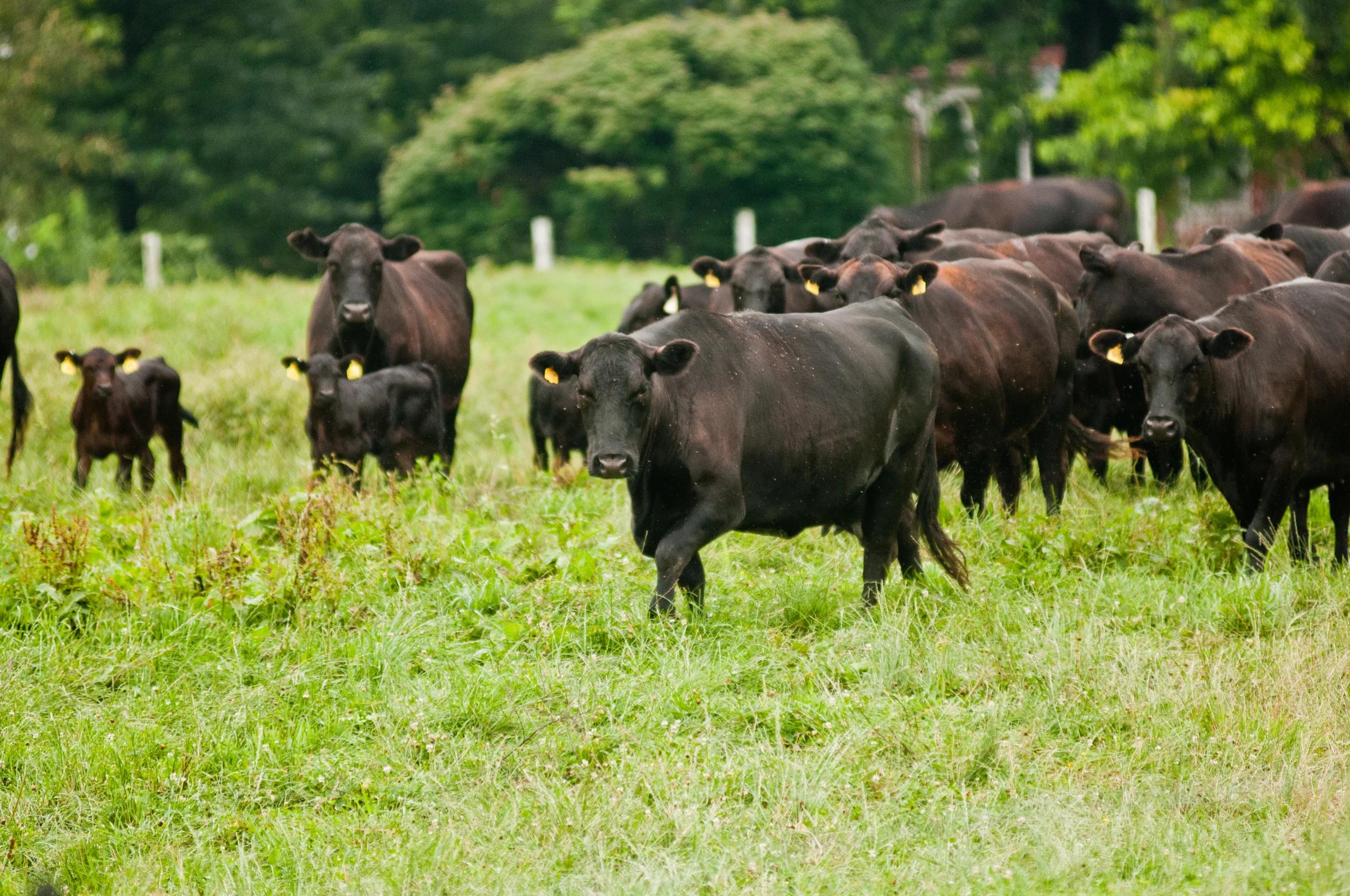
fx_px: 11236
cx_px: 675
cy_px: 448
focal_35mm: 300
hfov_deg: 6.9
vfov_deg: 4.6
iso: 640
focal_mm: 200
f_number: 2.8
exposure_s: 1/1000
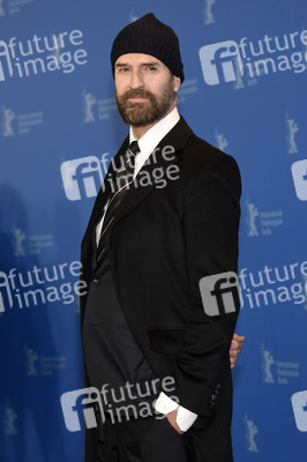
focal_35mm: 105
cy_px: 231
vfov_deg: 19.5
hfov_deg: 13.0
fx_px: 1345
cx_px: 154
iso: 640
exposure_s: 1/400
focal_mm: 70
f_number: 3.2
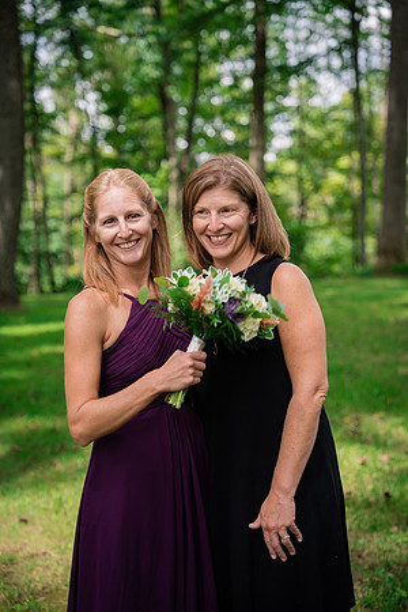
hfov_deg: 21.2
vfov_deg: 31.4
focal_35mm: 64
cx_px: 204
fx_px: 1088
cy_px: 306
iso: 160
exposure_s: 1/320
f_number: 2.8
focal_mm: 64
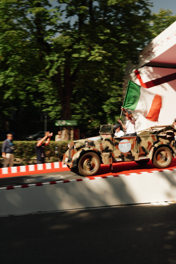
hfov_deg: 36.9
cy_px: 121
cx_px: 85
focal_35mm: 36
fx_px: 264
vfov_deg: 53.1
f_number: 11
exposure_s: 1/40
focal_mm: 30
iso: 100
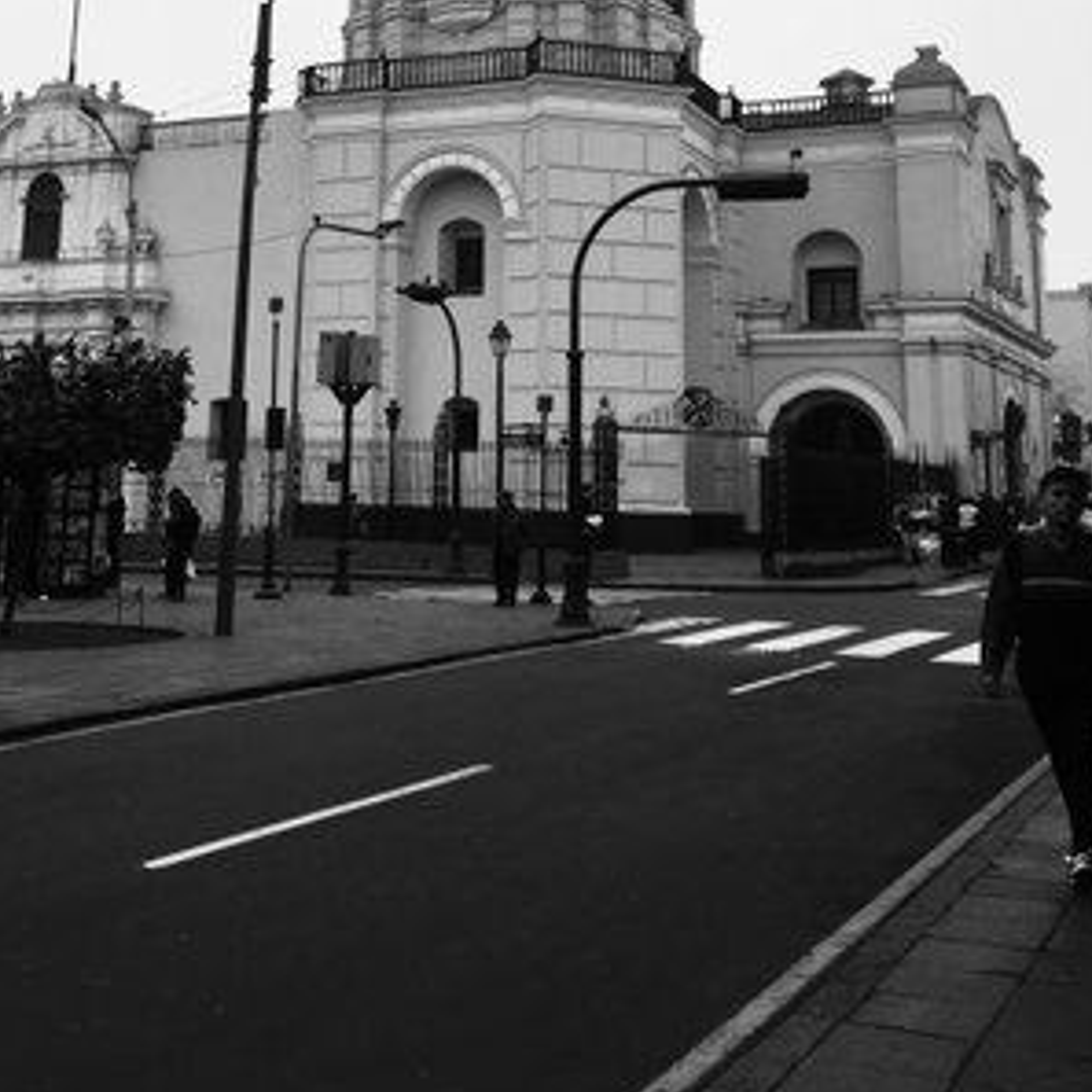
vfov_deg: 35.0
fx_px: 1642
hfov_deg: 36.5
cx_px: 375
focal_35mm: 46
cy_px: 145
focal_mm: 4.15
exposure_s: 1/1412
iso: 32
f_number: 2.2
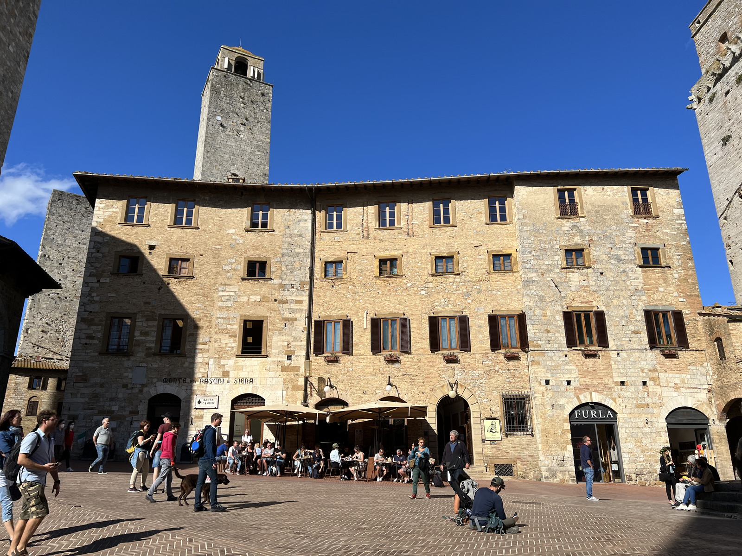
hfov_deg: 67.3
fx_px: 557
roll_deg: +0.0
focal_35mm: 26
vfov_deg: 53.1
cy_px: 278
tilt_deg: +18.1
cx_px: 371
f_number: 1.5
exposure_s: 1/5882
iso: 50
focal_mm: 5.7
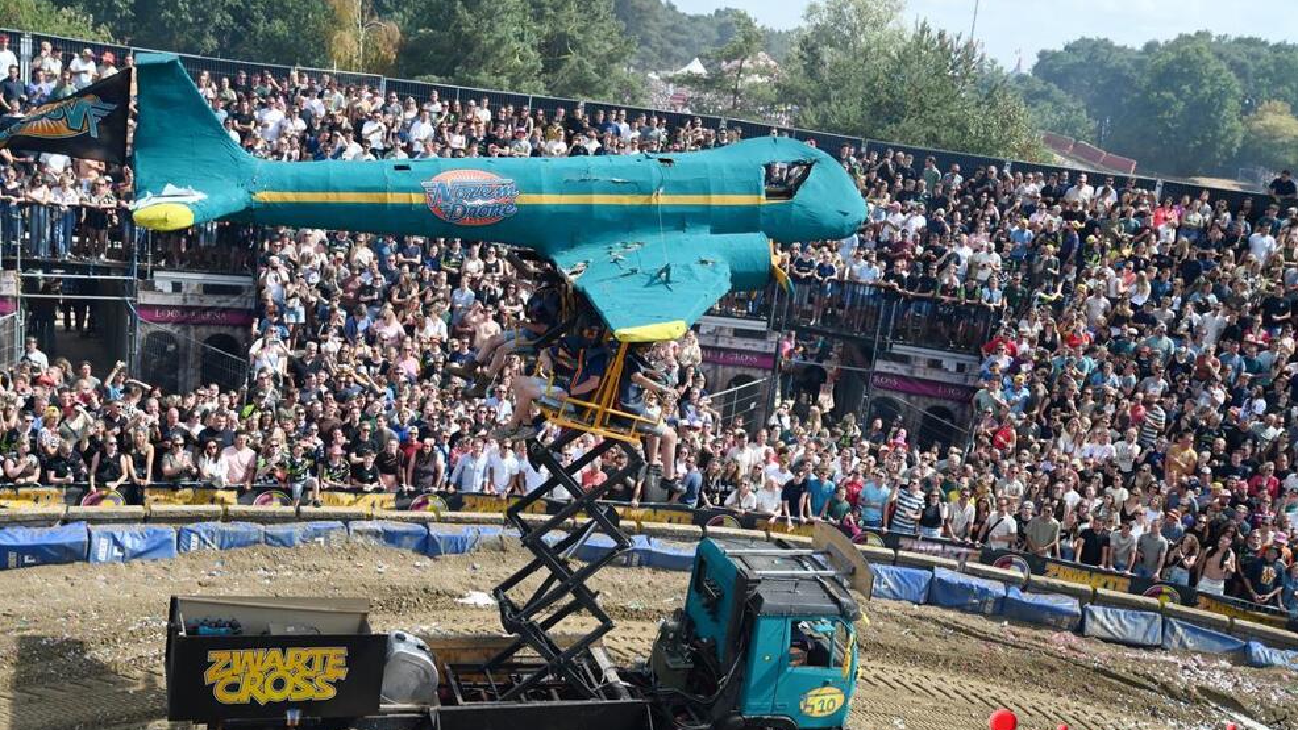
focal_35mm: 40
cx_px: 652
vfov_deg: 29.7
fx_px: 1377
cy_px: 423
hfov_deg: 50.5
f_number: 2.8
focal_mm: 38
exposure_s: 1/8000
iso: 500
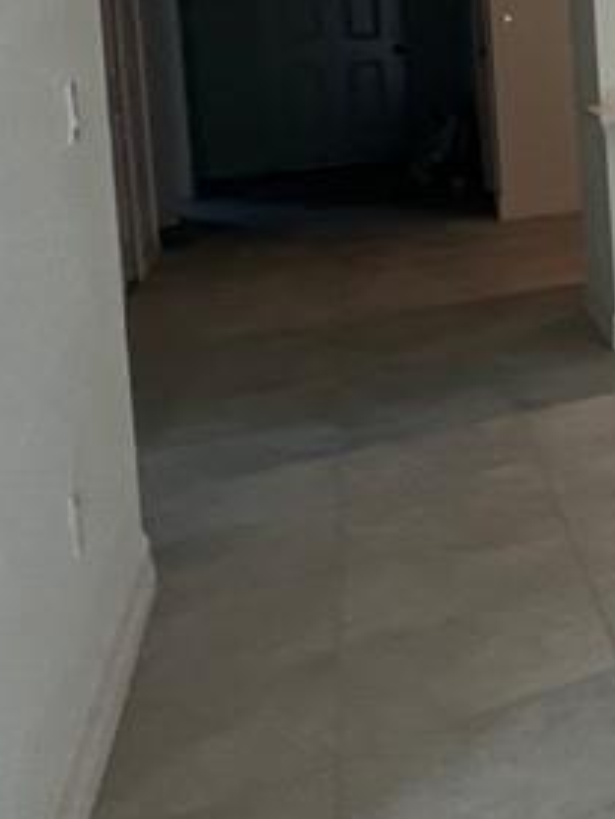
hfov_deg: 17.8
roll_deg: +0.9
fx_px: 1136
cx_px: 1298
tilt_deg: -4.0
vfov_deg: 36.1
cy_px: 21
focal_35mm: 48
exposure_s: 1/85
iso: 250
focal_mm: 1.57
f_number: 1.8
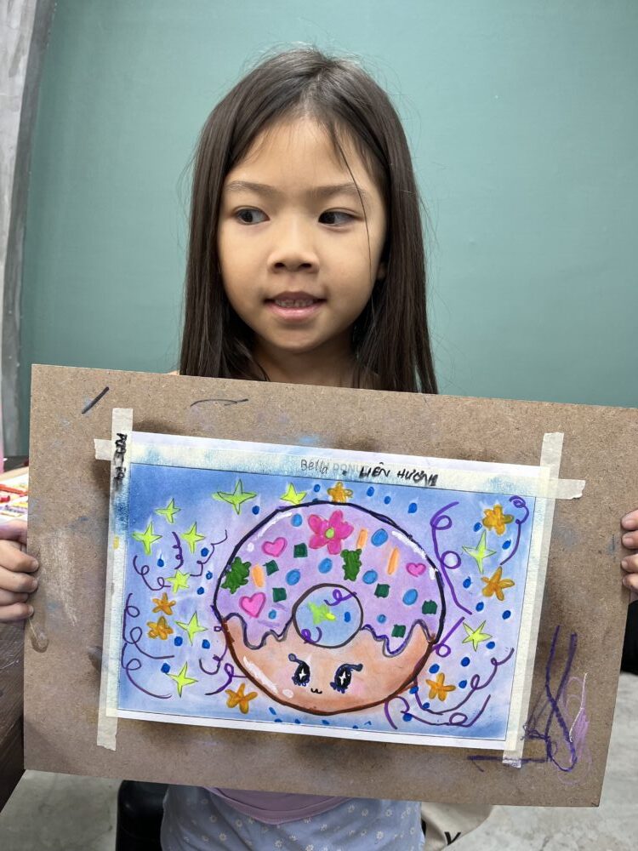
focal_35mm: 26
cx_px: 319
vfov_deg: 67.3
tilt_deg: -10.8
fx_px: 639
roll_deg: -0.2
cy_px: 426
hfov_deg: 53.1
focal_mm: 5.1
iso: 64
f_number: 1.6
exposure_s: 1/100
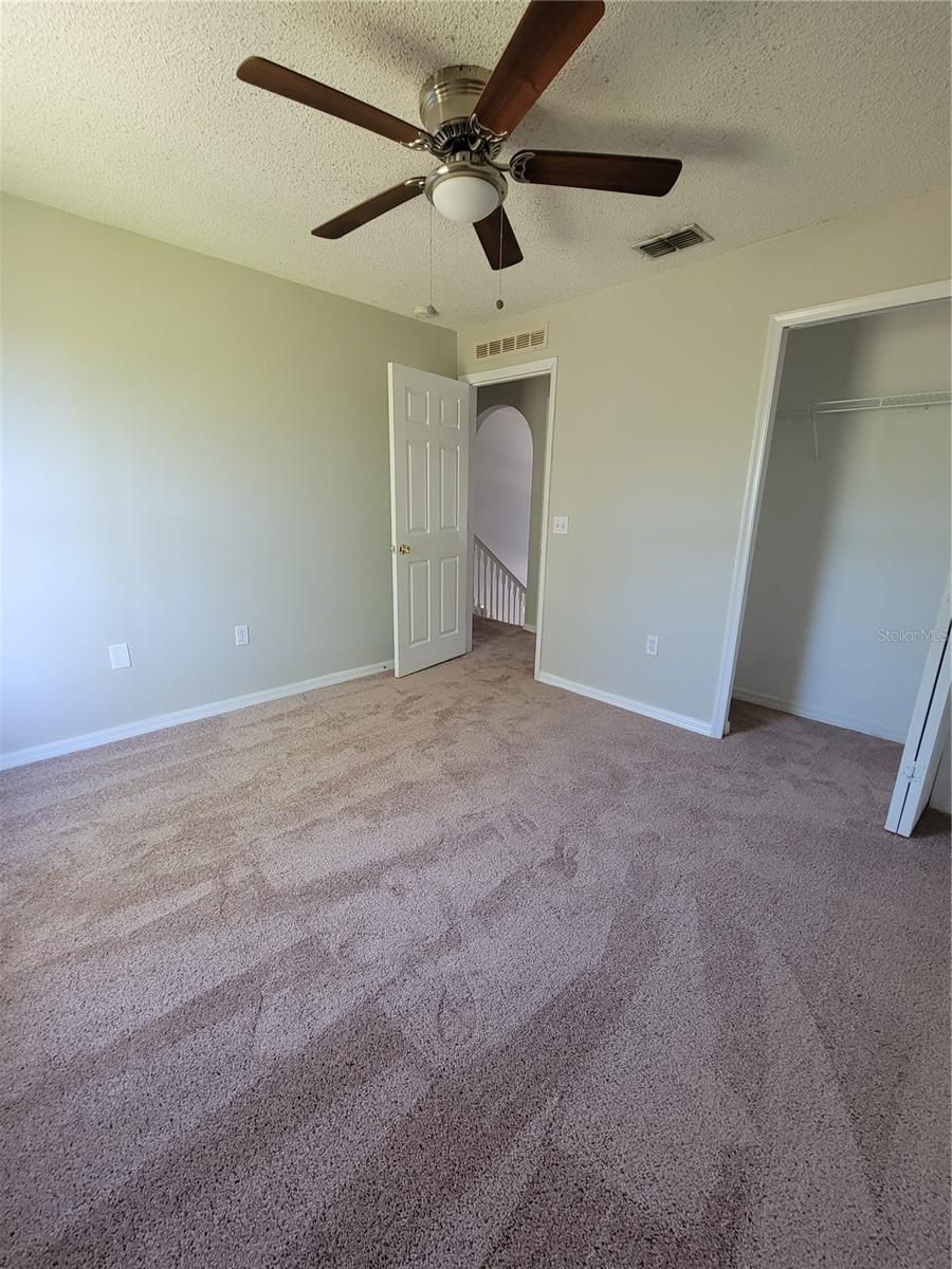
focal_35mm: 13
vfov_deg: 106.2
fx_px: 477
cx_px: 476
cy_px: 634
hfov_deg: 89.9
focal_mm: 2.2
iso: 320
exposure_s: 1/59
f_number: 2.2
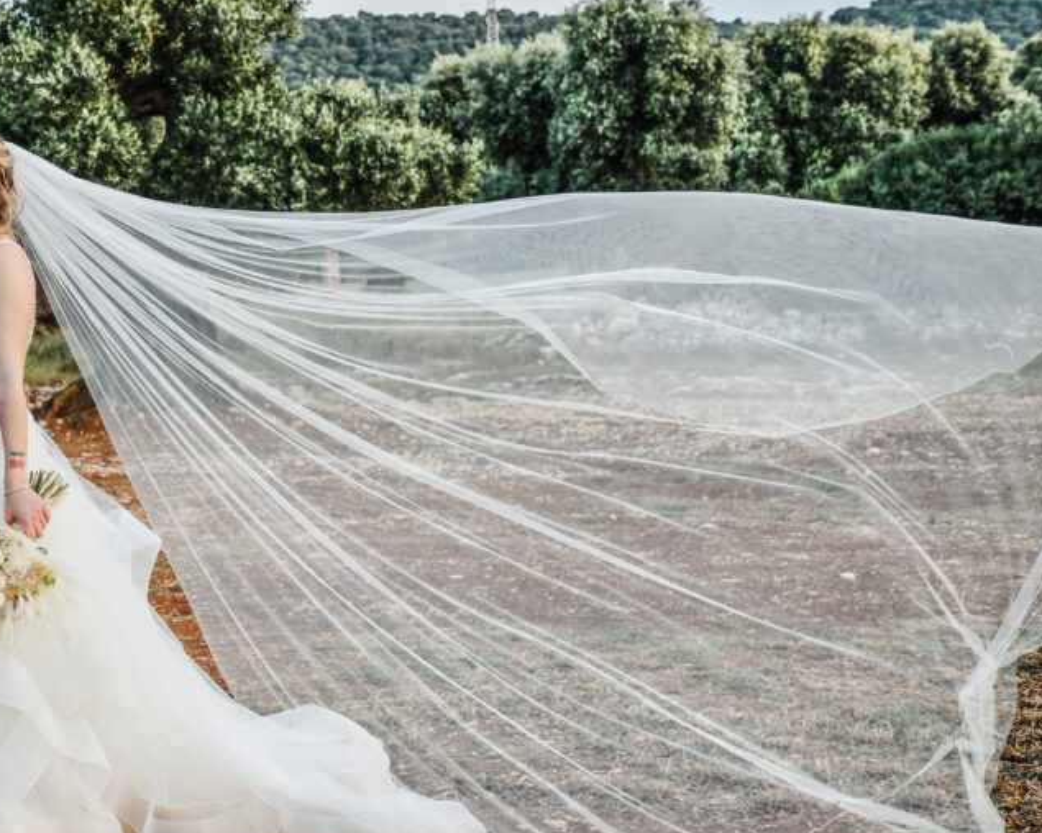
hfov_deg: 27.2
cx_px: 243
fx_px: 2120
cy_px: 401
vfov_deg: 22.2
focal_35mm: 69
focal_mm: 31
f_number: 4.5
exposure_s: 1/250
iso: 800
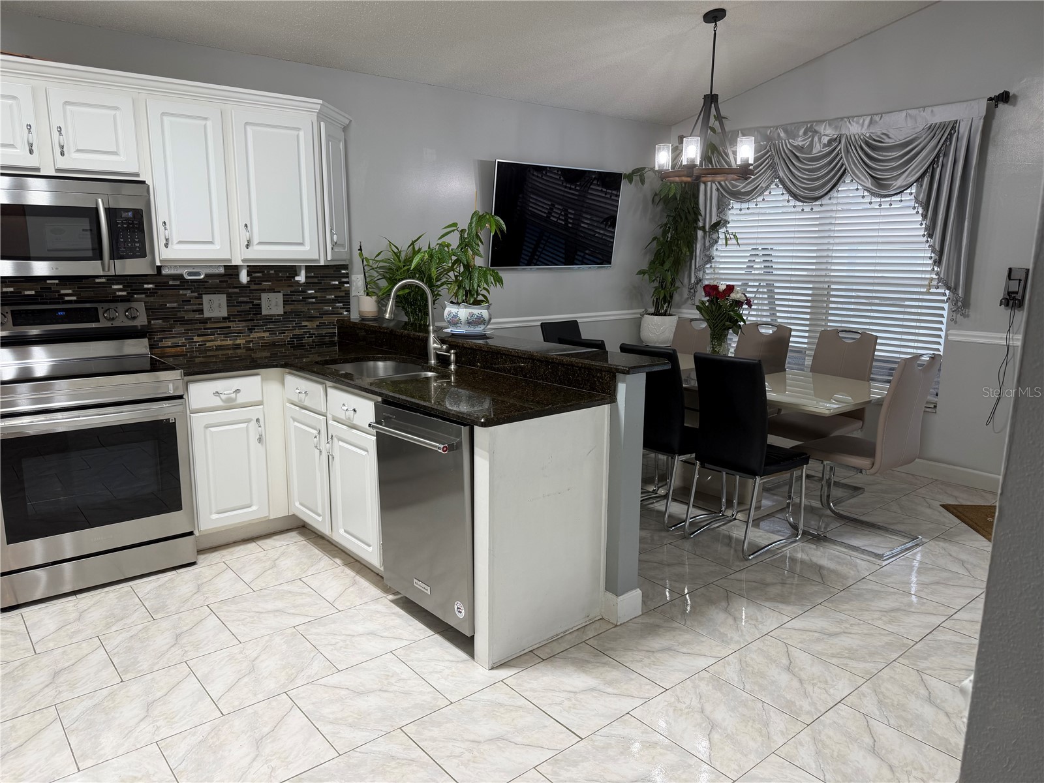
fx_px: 724
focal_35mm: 24
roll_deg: -0.1
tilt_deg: -11.2
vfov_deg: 56.8
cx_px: 522
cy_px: 392
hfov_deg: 71.6
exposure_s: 1/120
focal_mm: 6.76
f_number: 1.78
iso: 64
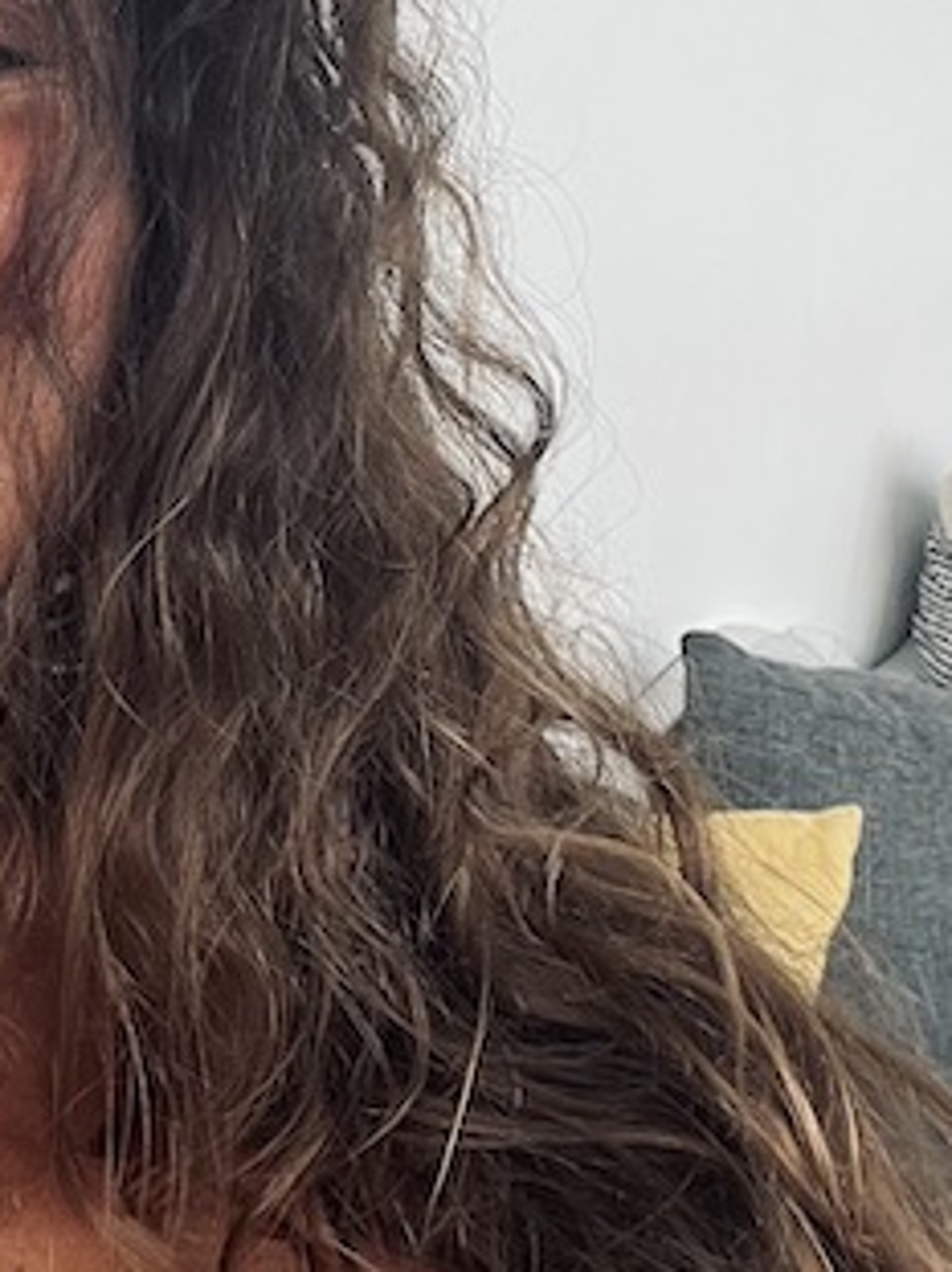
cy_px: 339
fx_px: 2679
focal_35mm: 73
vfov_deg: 26.4
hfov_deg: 19.7
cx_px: 55
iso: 100
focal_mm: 2.71
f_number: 2.2
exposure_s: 1/77
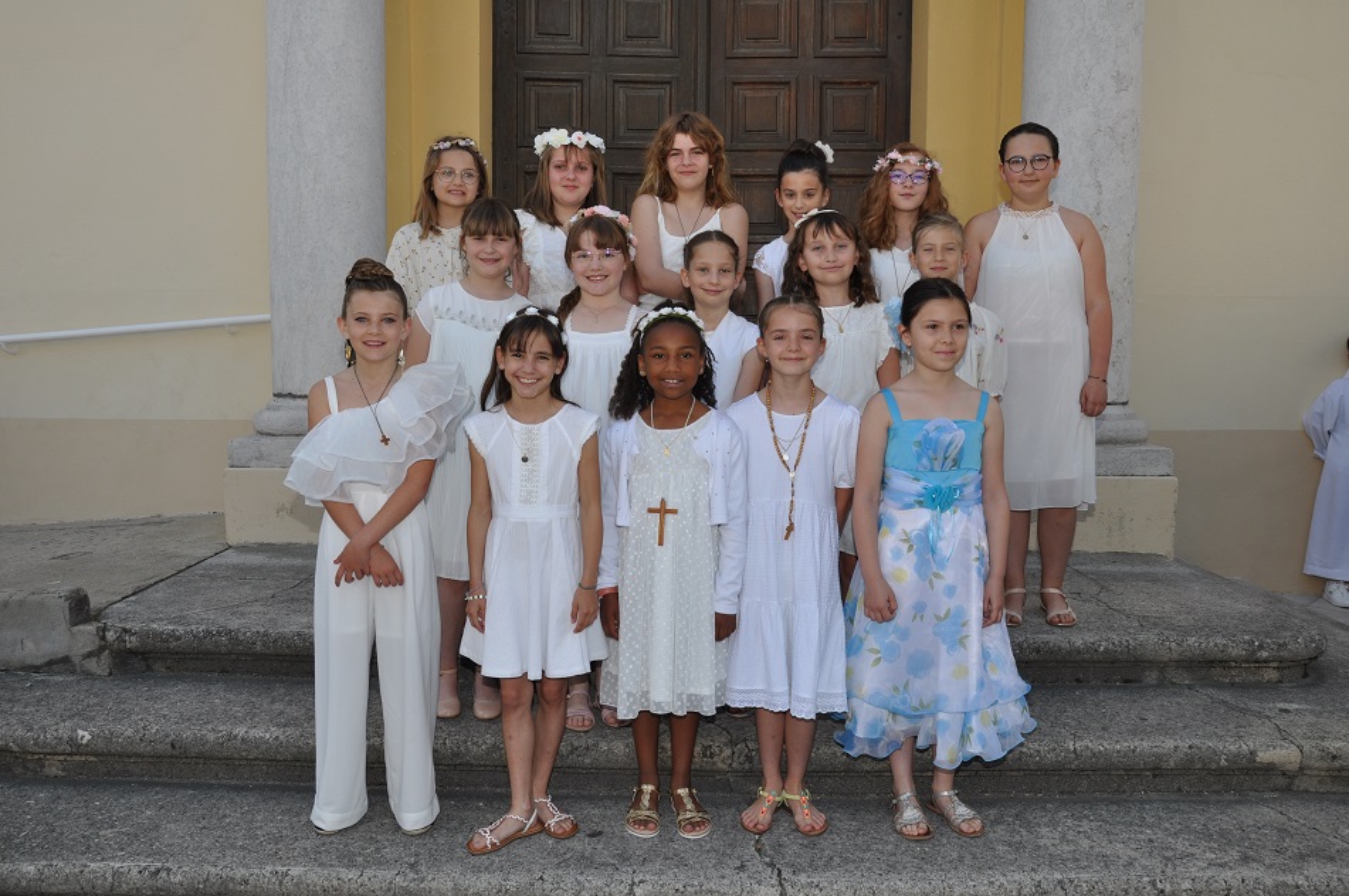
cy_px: 448
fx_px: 1011
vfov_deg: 47.8
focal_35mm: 27
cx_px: 674
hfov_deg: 67.4
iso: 200
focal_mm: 18
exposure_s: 1/200
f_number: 8
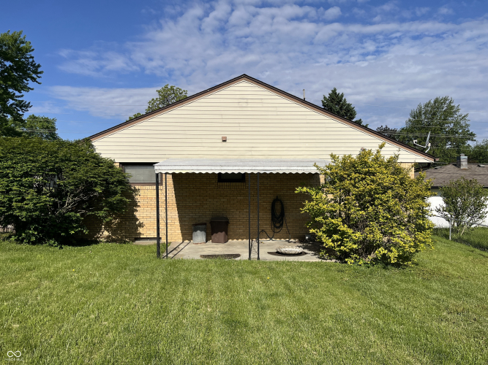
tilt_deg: +0.5
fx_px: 366
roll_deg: +0.5
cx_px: 244
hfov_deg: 67.3
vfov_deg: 53.0
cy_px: 182
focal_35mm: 26
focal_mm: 5.1
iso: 50
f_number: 1.6
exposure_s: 1/6494
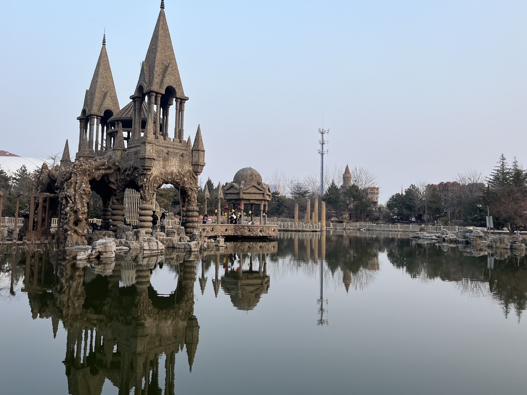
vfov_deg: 49.7
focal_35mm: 28
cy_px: 183
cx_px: 246
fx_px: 426
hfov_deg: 63.4
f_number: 1.6
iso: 50
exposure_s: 1/583
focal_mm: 5.1
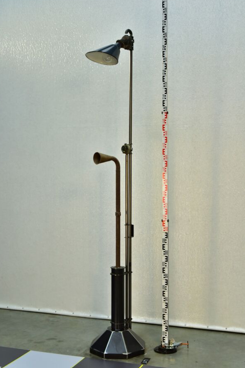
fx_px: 571
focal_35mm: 56
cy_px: 181
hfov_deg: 24.2
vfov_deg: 35.6
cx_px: 121
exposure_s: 1/80
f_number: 4.8
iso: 500
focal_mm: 55
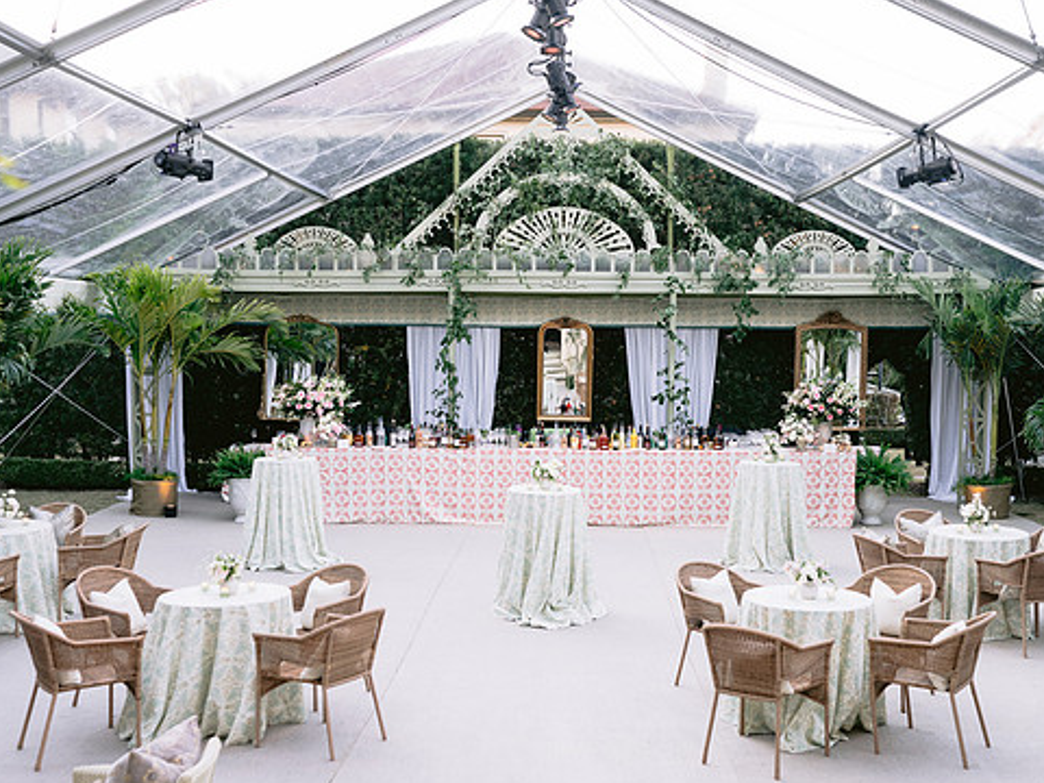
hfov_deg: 45.7
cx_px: 568
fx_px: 1237
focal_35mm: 41
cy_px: 380
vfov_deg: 35.1
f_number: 4
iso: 500
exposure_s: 1/125
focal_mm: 35
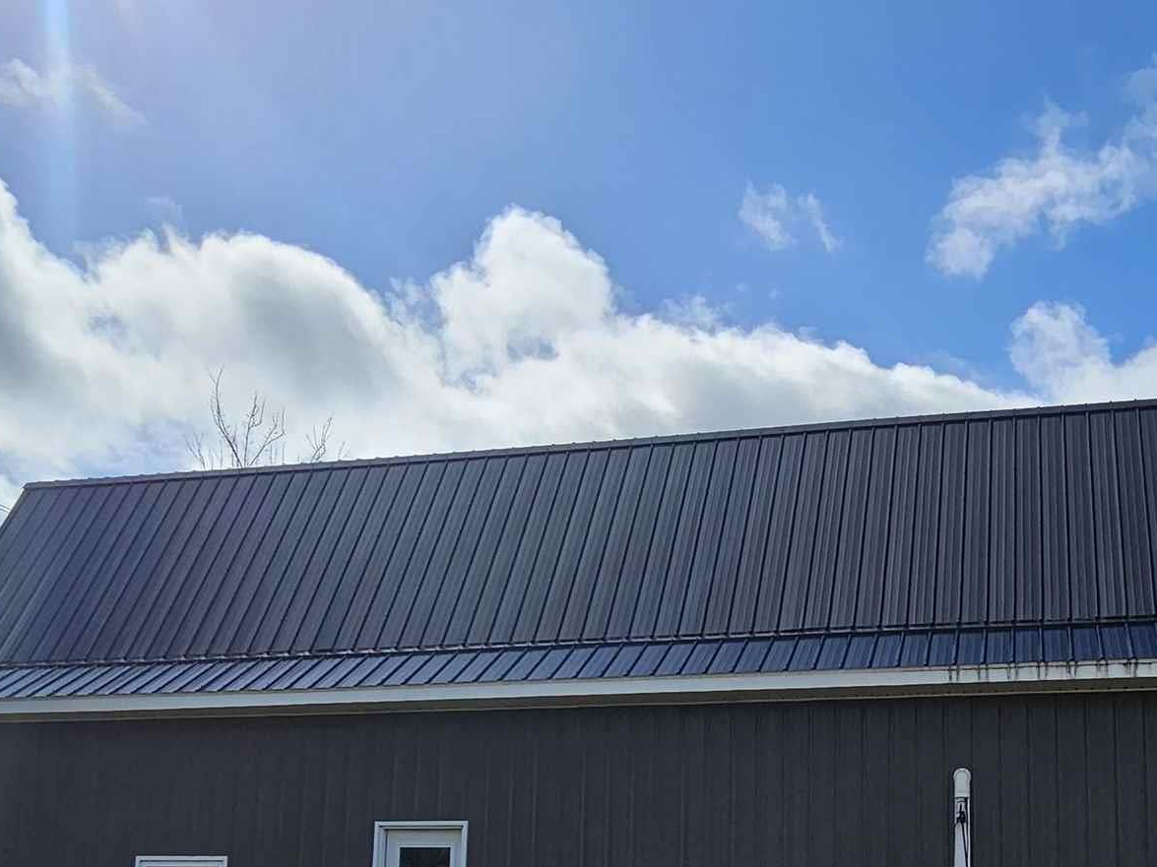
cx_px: 744
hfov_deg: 53.2
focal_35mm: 34
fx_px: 1136
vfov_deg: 38.5
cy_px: 803
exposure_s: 1/4692
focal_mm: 2.2
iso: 50
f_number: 2.2
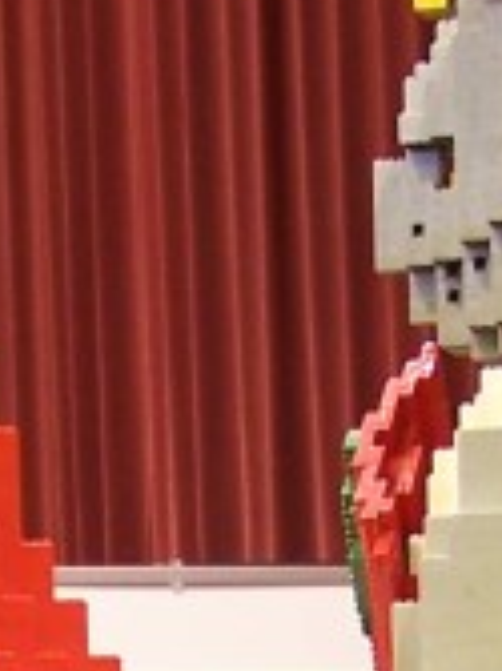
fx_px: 5692
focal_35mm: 294
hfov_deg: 5.0
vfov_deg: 6.6
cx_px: -185
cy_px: 1286
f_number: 3
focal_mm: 8
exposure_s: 1/2
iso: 80
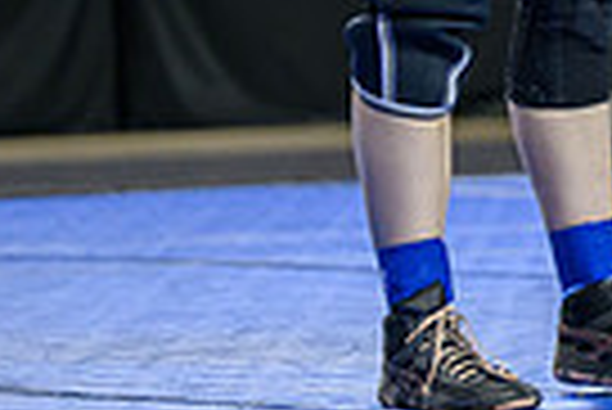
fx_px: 8509
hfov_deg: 4.0
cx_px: 1433
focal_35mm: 500
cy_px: -493
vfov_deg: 2.7
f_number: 2.8
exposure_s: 1/800
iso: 2500
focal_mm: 105
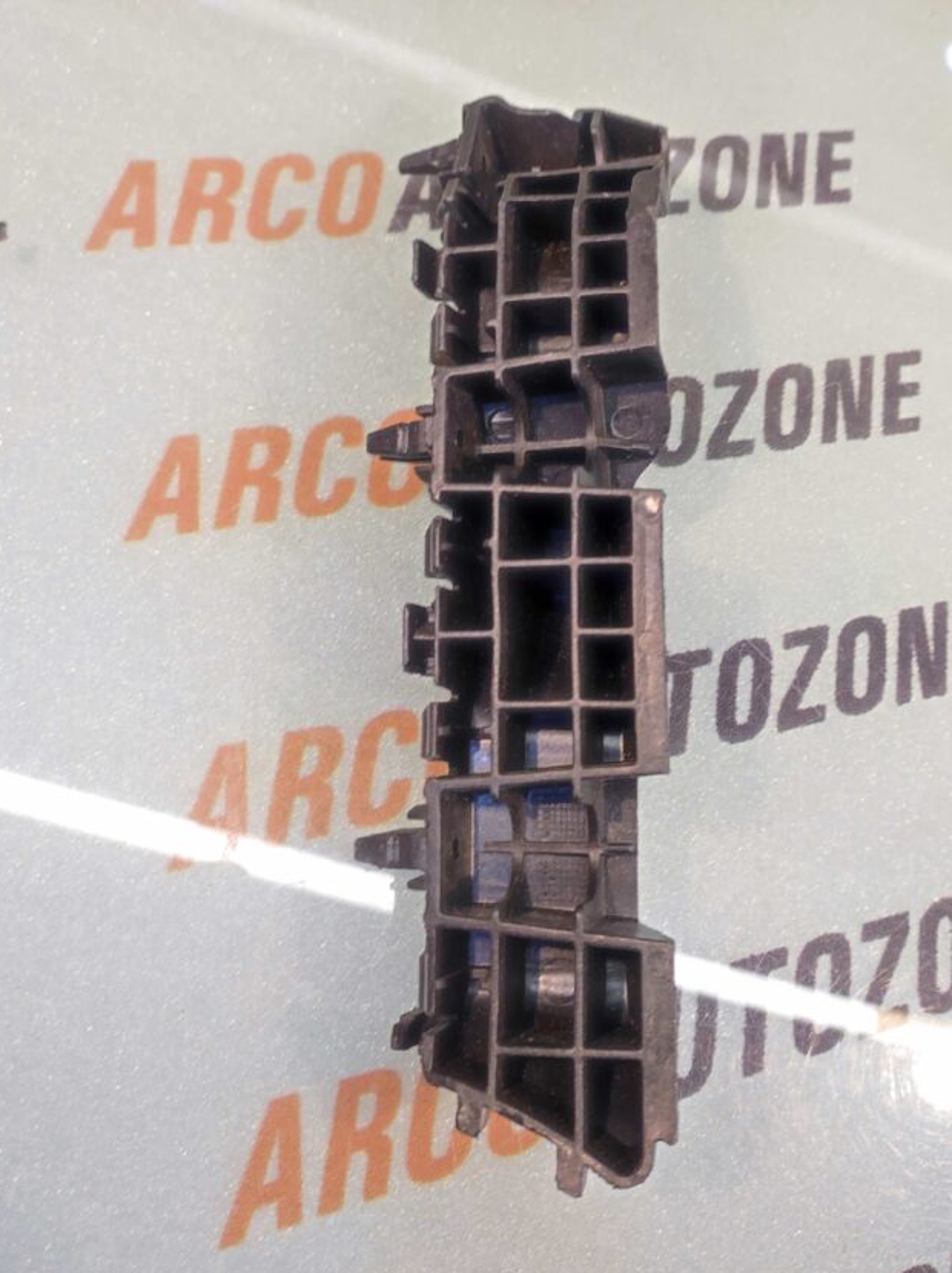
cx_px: 557
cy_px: 516
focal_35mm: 21
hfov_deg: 62.9
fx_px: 771
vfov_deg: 78.2
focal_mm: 4.74
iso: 1103
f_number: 1.79
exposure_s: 1/33
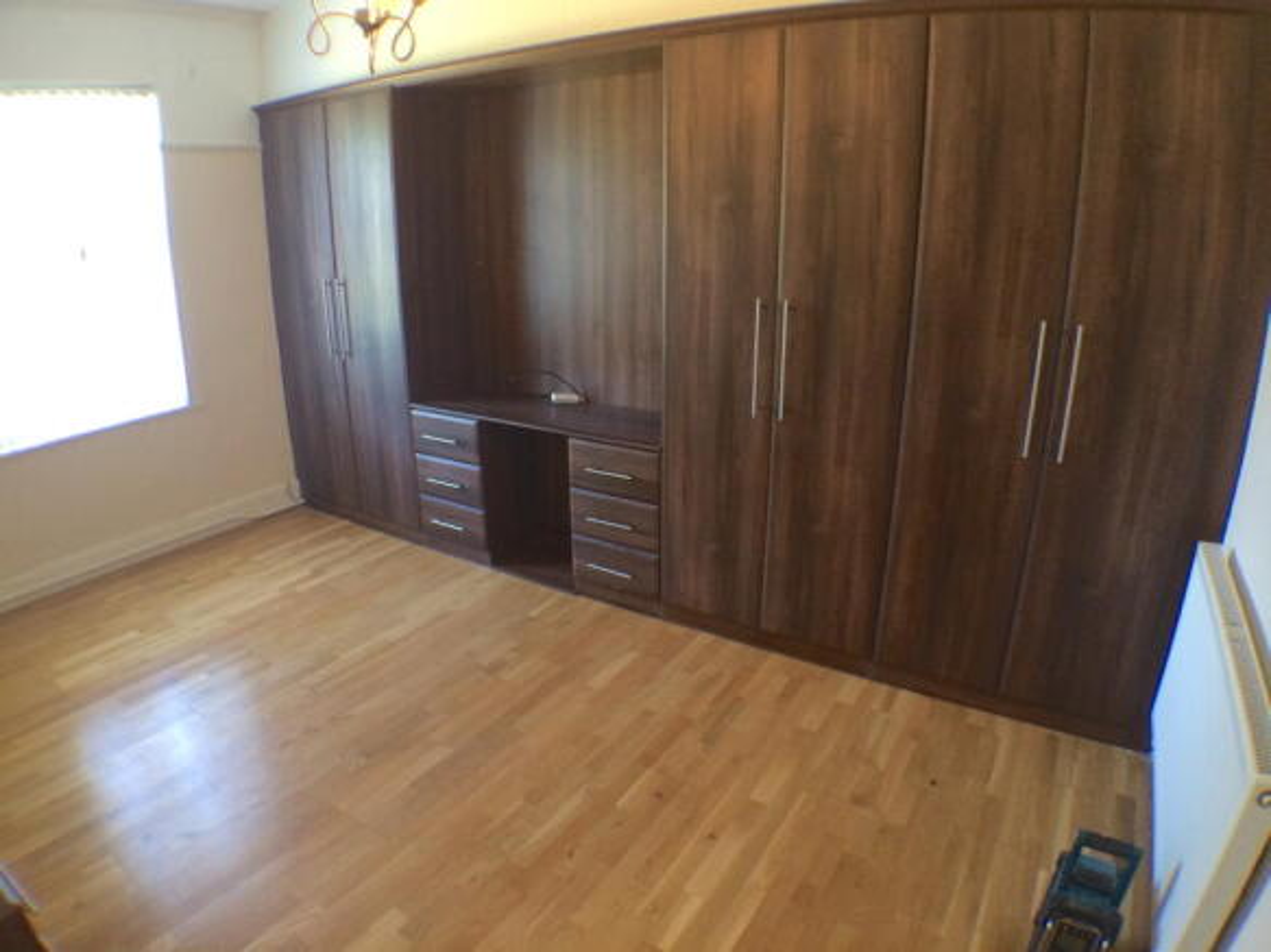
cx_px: 636
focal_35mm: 30
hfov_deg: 60.0
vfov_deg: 46.8
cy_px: 476
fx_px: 1101
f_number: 2.2
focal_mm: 4.12
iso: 160
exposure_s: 1/30
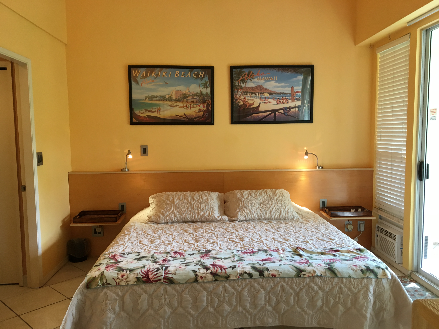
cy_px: 164
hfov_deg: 61.7
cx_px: 220
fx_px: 368
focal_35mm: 29
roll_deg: +1.2
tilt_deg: -4.7
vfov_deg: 48.2
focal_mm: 4.15
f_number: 2.2
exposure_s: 1/30
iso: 50
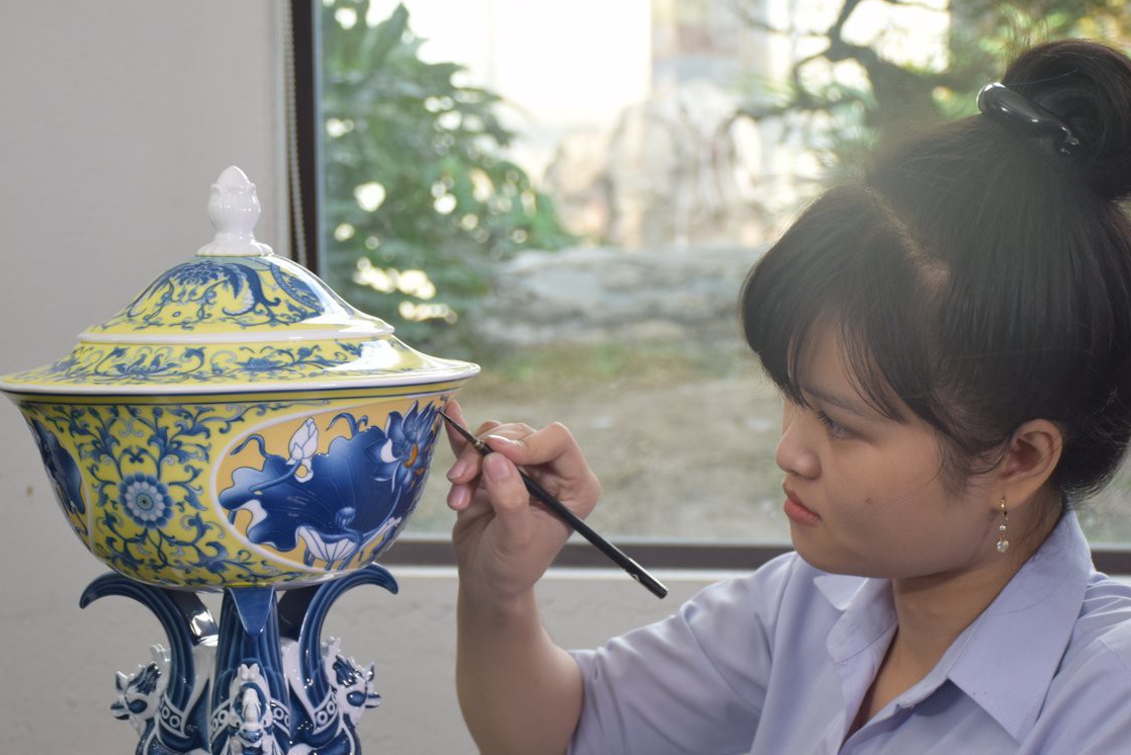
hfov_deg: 19.8
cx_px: 621
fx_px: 3237
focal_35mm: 103
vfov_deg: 13.3
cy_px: 534
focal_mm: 48
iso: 400
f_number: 5.6
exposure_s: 1/125
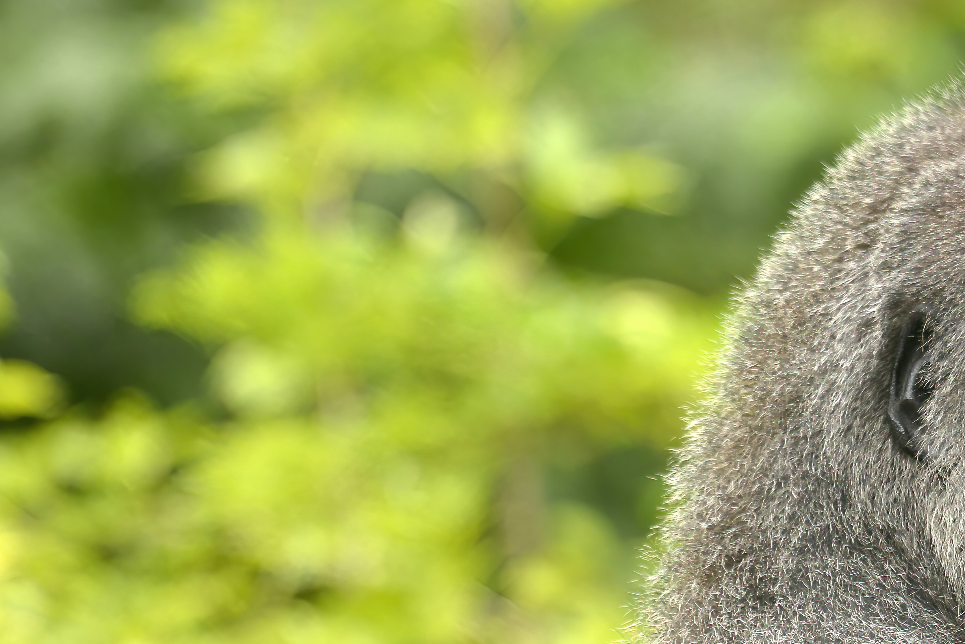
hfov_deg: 1.7
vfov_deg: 1.1
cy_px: 623
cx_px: 985
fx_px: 32203
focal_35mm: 1201
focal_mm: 400
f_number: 6.3
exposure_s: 1/250
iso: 800
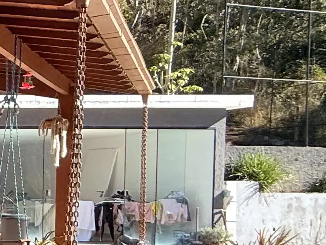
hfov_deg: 15.9
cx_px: -428
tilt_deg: -0.9
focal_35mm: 67
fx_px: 631
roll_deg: +0.3
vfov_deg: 21.5
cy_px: 209
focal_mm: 2.22
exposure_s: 1/1211
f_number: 2.2
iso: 50
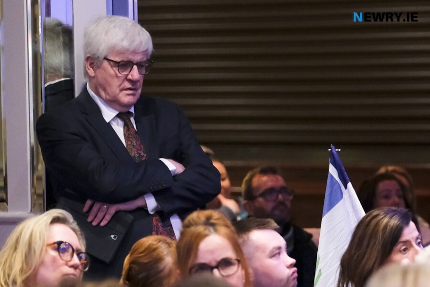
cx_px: 215
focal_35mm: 186
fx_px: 2221
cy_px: 144
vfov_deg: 7.4
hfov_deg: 11.1
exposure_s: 1/60
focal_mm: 124.3
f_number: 2.8
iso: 3200
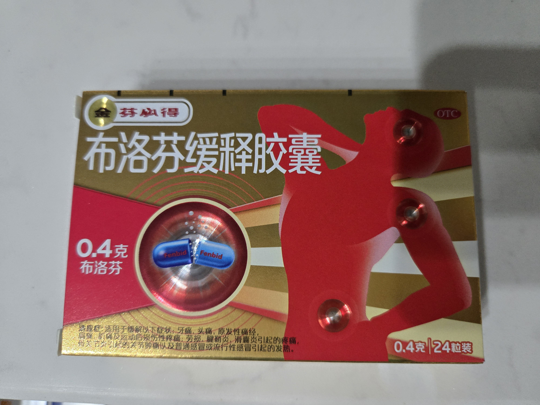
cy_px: 202
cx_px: 270
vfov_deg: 58.9
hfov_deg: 73.9
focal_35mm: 23
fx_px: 359
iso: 800
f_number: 1.8
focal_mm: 5.4
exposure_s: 1/100
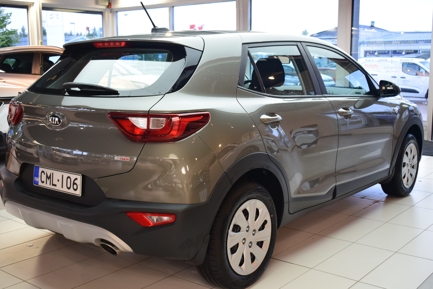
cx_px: 216
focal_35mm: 44
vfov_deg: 30.9
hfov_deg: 44.9
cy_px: 144
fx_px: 524
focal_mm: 29
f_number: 4.2
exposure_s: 1/100
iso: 1600
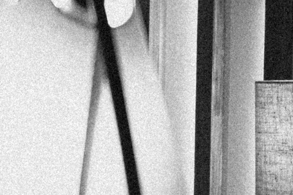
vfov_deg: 2.4
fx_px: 4564
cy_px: 153
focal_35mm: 561
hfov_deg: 3.6
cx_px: -446
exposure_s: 1/200
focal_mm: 70
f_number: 2.8
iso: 800
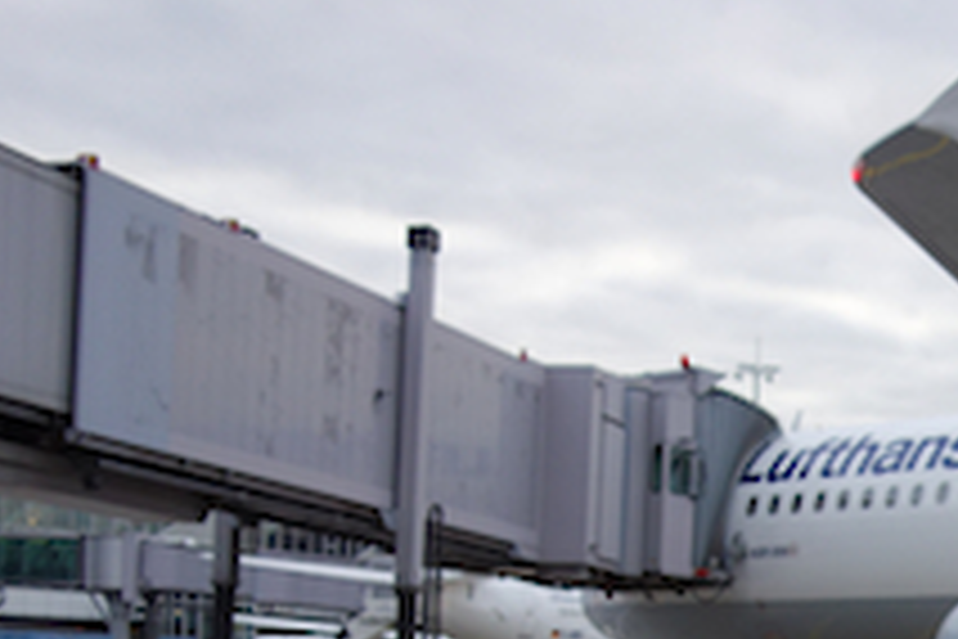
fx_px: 2102
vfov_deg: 16.7
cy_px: 724
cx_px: 1097
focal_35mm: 79
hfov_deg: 23.8
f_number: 1.8
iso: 125
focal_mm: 10.4
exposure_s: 1/800
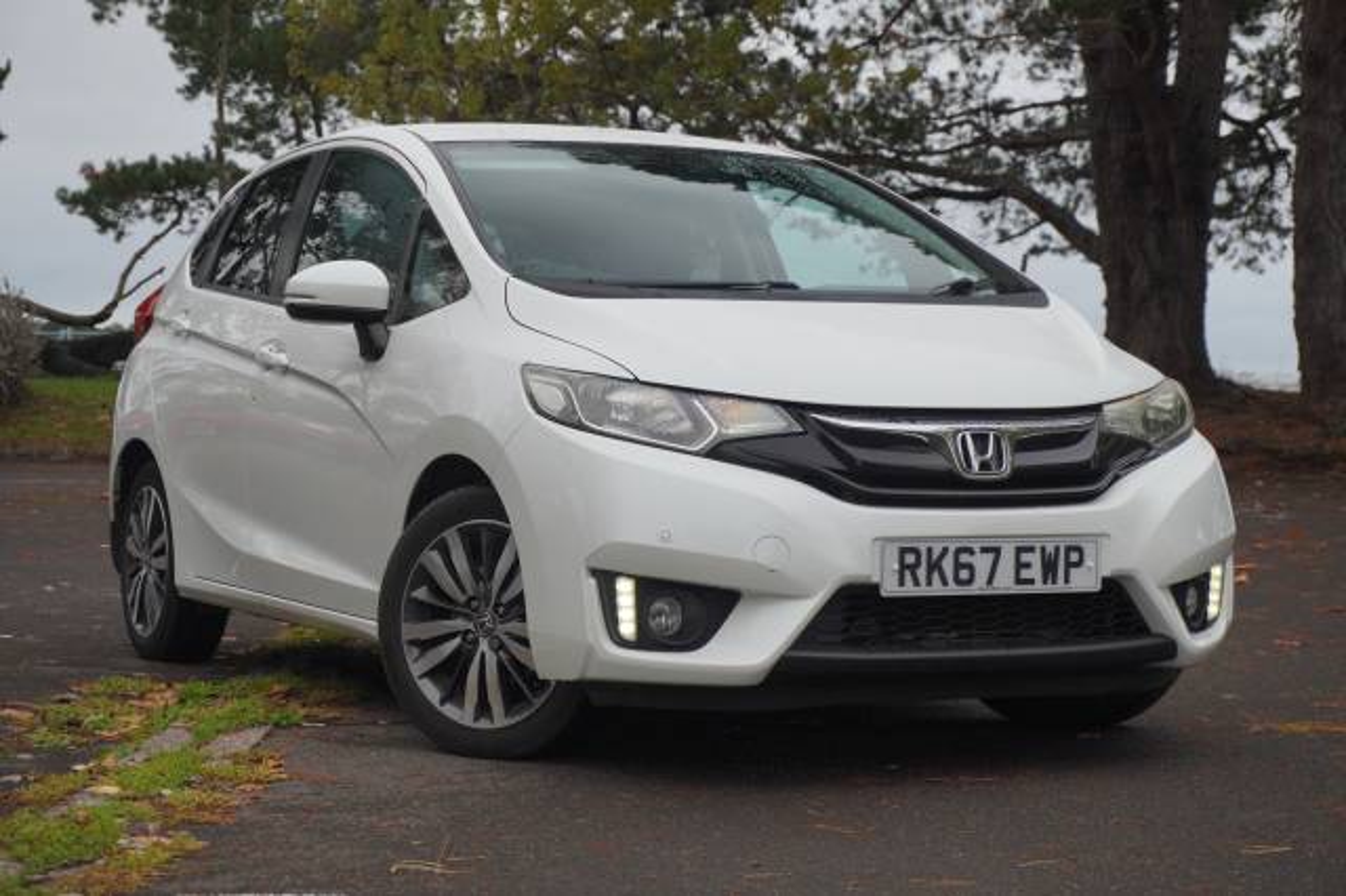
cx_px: 673
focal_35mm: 75
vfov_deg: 18.2
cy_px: 448
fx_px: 2803
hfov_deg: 27.0
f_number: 5.6
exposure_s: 1/200
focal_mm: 50
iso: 250
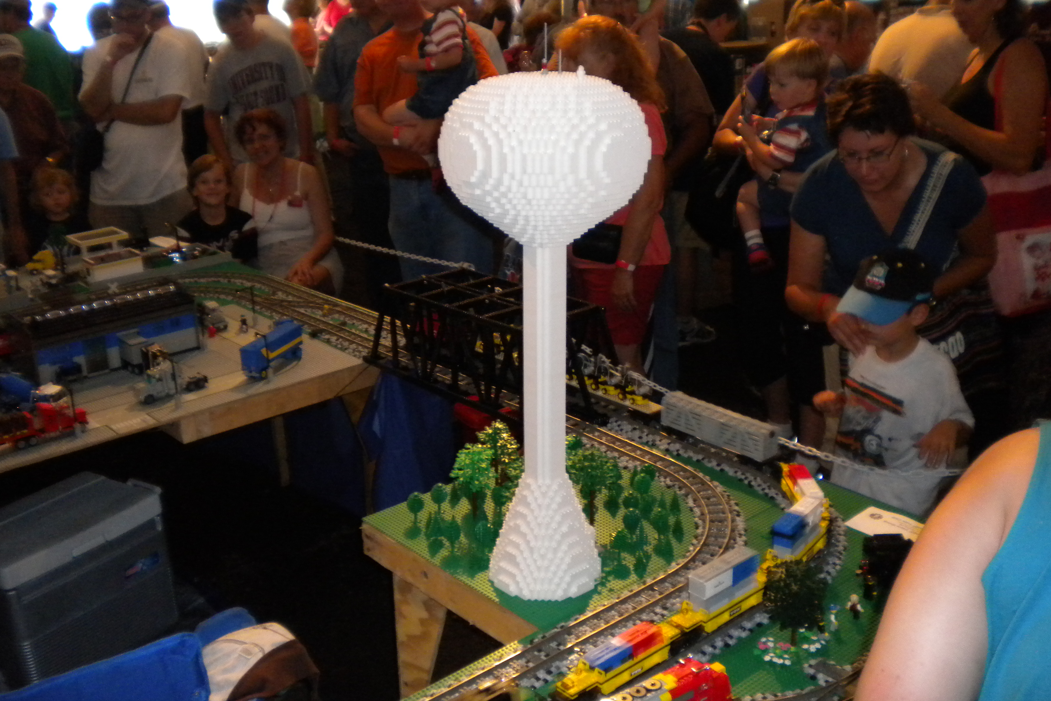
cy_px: 311
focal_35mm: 37
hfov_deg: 51.9
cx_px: 526
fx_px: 1080
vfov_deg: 35.9
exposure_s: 1/30
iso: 400
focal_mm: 6.3
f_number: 3.1
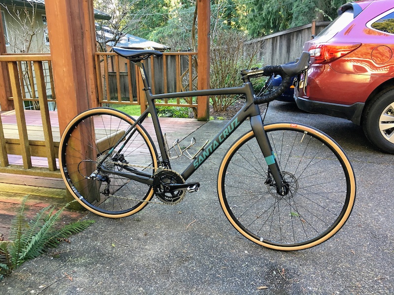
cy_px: 148
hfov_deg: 61.7
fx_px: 330
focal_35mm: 29
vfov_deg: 48.2
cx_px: 197
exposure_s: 1/30
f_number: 2.2
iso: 40
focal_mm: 4.15
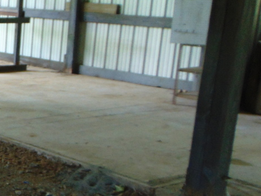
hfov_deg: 21.3
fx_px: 581
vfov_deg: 19.1
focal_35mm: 77
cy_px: 130
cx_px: -132
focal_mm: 4.5
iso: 160
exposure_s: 1/30
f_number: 3
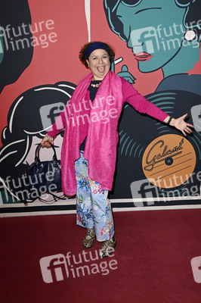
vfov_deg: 46.4
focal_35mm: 42
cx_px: 100
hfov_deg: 31.8
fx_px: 352
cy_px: 152
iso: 500
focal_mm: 42
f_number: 5.6
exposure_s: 1/200
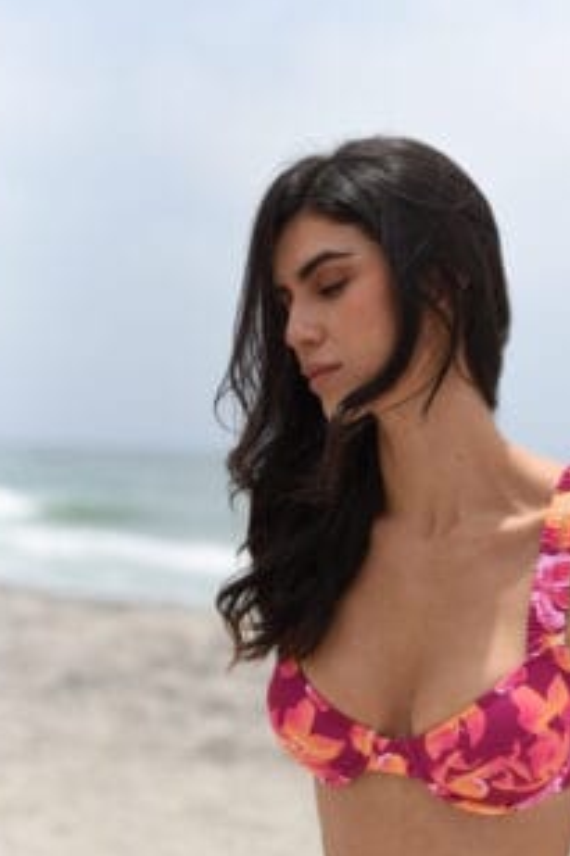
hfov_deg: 18.6
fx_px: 1736
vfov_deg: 27.7
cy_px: 514
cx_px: 378
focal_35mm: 73
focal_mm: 50
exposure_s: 1/4000
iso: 100
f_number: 2.8
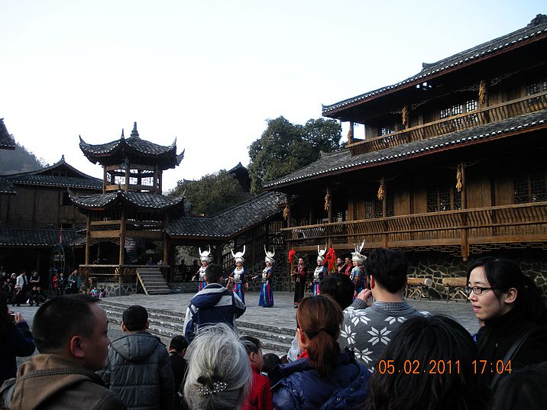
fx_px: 569
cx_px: 274
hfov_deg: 51.4
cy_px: 205
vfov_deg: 39.7
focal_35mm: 36
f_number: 3.5
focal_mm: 6.3
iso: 64
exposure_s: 1/112
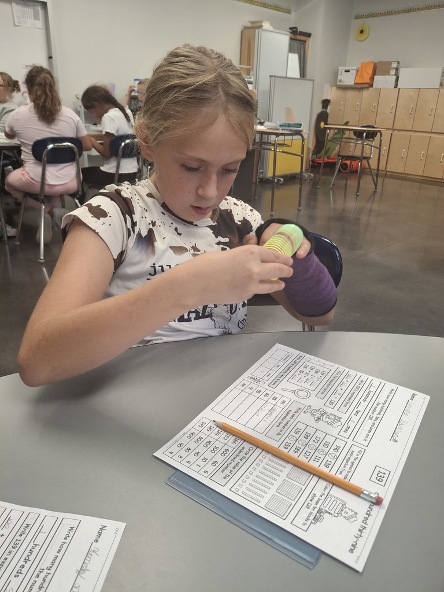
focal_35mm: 25
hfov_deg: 54.9
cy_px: 296
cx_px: 222
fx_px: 428
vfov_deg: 69.4
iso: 125
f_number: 1.8
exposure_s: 1/120
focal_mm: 4.69
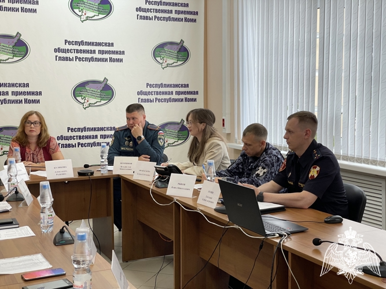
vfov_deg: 28.0
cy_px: 144
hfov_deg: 36.8
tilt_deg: -4.6
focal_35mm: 52
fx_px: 580
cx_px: 193
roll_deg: +0.7
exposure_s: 1/99
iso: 64
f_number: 2
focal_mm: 6
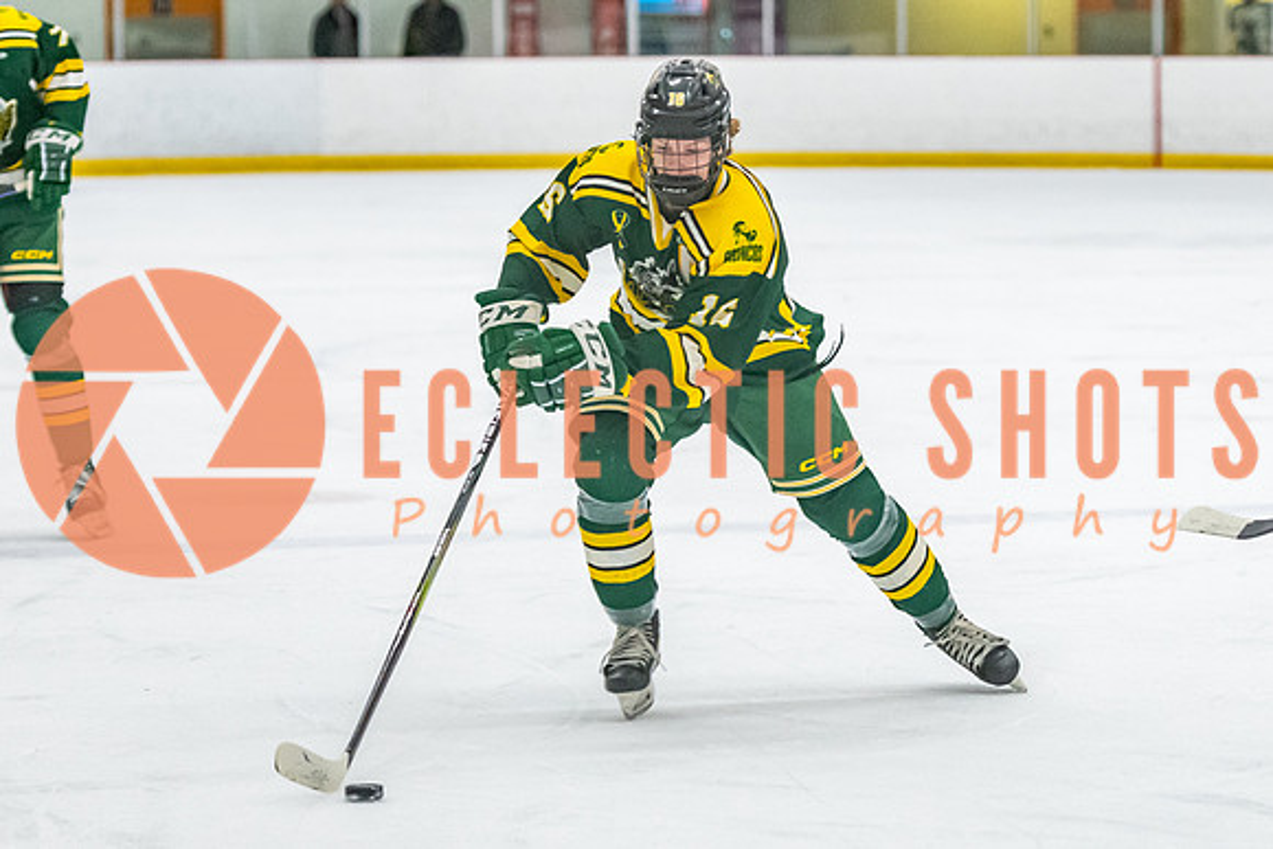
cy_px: 482
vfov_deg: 7.5
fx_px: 6447
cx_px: 732
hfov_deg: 11.3
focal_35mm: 182
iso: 4000
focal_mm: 98
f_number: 2.8
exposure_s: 1/800
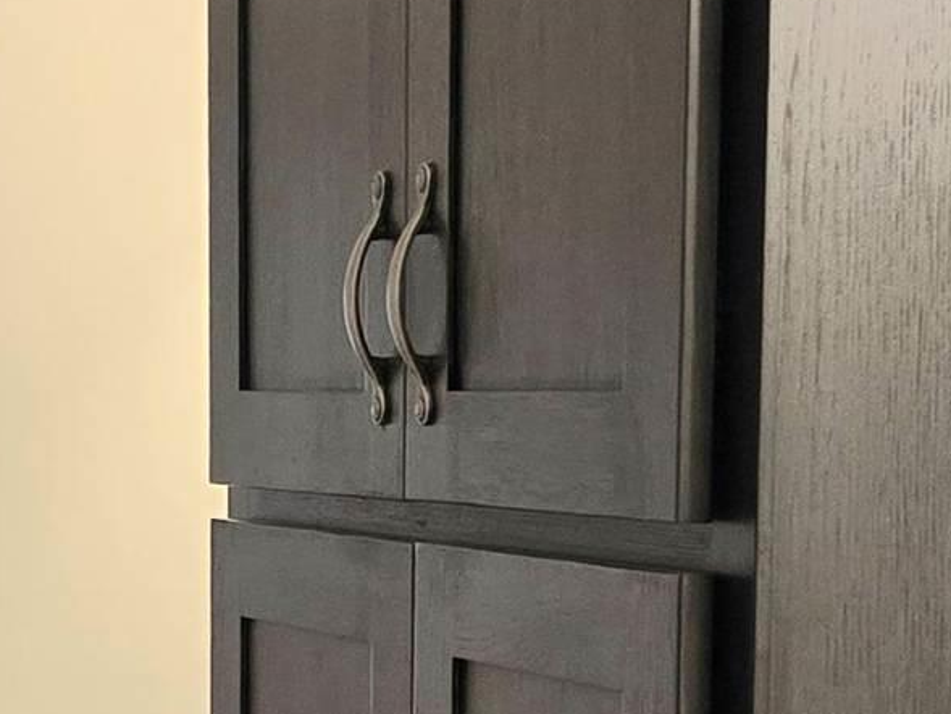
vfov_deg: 12.1
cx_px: 523
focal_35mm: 120
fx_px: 3297
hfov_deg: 16.4
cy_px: 803
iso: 200
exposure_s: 1/120
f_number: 1.7
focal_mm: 6.3
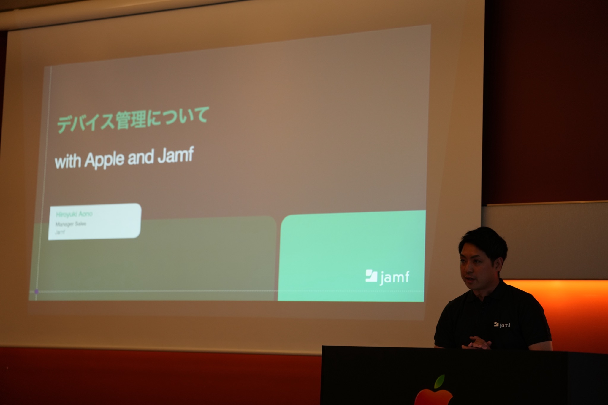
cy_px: 202
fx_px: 1233
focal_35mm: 73
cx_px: 304
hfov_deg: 27.7
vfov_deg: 18.7
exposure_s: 1/80
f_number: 2
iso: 1000
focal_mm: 73
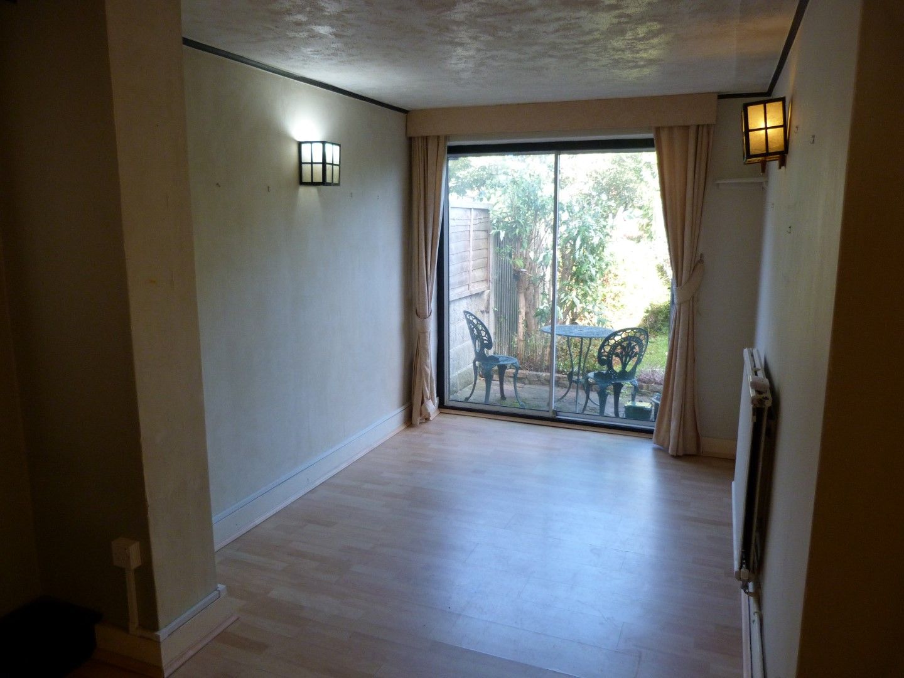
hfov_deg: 69.4
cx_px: 452
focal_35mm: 25
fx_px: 653
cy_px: 339
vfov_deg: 54.9
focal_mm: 4.5
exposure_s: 1/60
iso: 200
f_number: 2.8
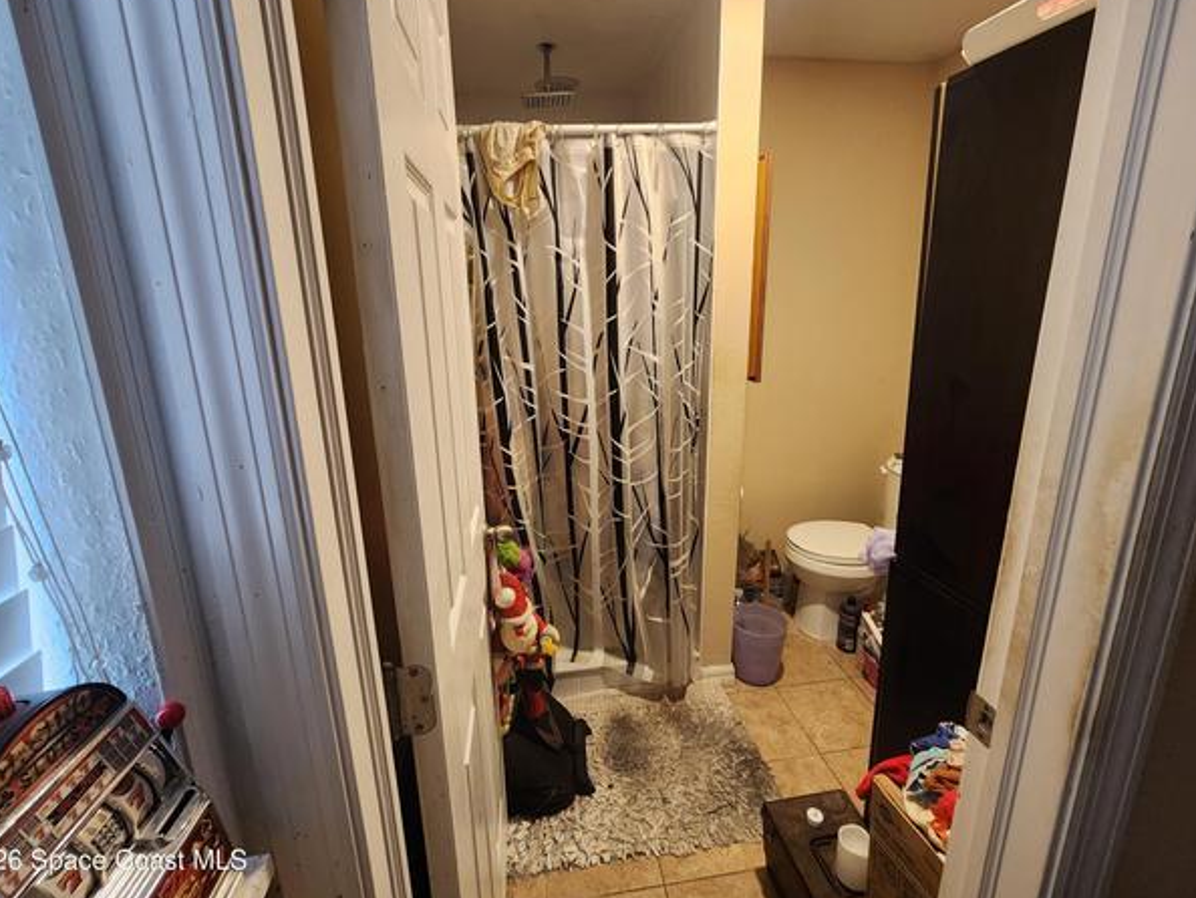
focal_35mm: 14
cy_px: 421
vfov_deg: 85.6
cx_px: 584
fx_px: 484
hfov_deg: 102.0
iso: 400
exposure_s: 1/60
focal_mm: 2.2
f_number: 2.2
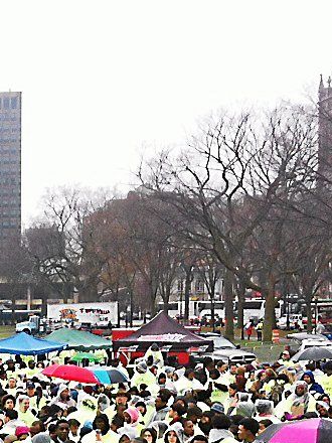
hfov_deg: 13.4
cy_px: 417
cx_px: -201
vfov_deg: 18.7
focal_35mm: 103
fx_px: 1317
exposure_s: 1/359
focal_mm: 3.85
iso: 80
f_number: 2.8
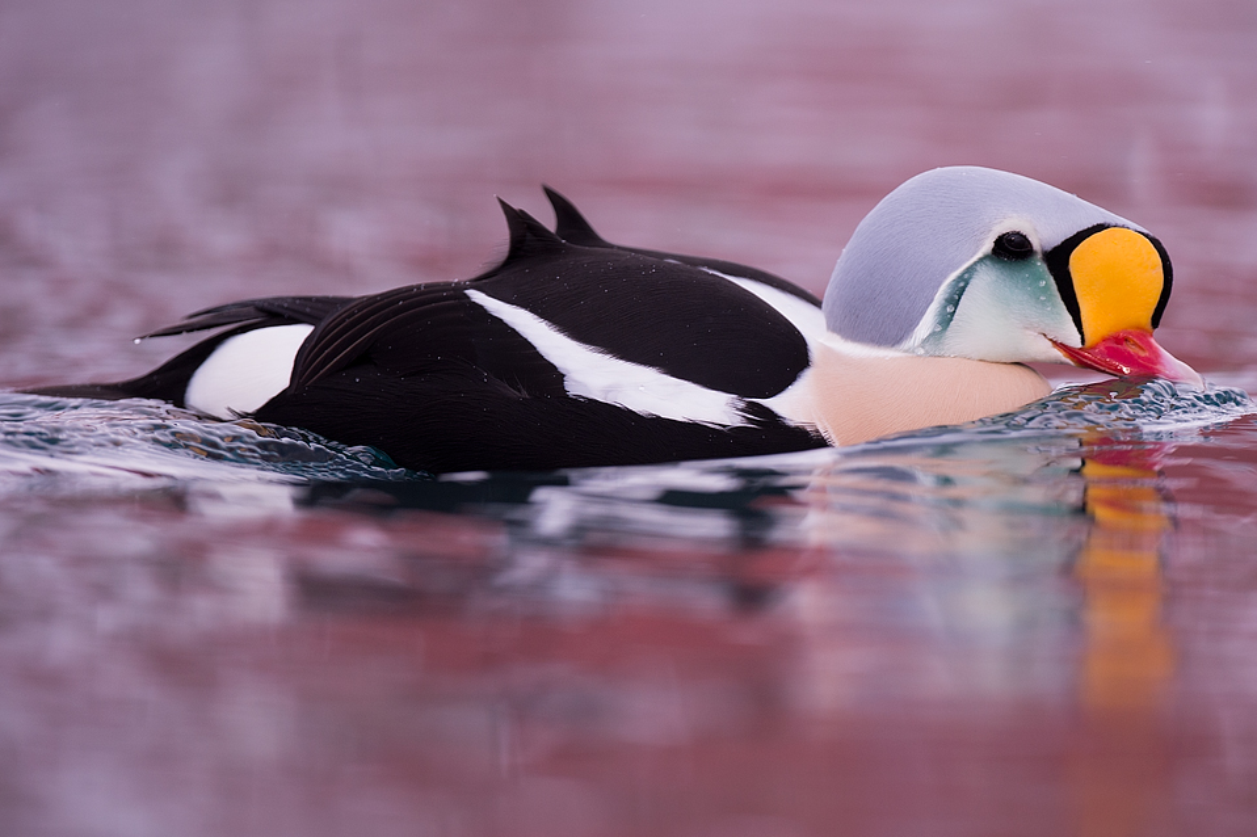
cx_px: 765
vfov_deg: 2.2
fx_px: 21849
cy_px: 406
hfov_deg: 3.3
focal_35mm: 626
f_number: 4
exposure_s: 1/2000
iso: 800
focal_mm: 500
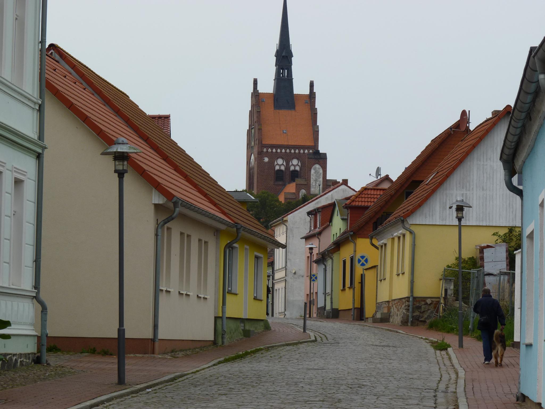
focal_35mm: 150
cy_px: 204
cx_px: 272
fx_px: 2362
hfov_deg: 13.2
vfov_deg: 9.9
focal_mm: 26.7
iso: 80
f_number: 5.6
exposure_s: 1/250
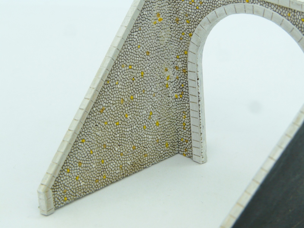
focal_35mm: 106
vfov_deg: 14.0
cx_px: 152
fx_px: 931
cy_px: 114
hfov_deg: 18.5
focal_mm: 17.5
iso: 100
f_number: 5.6
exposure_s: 1/20
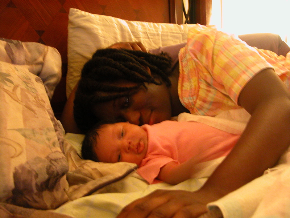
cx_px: 145
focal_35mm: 35
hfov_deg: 52.6
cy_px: 109
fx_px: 293
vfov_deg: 40.7
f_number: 2.8
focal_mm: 8.9
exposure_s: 1/2.3
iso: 400
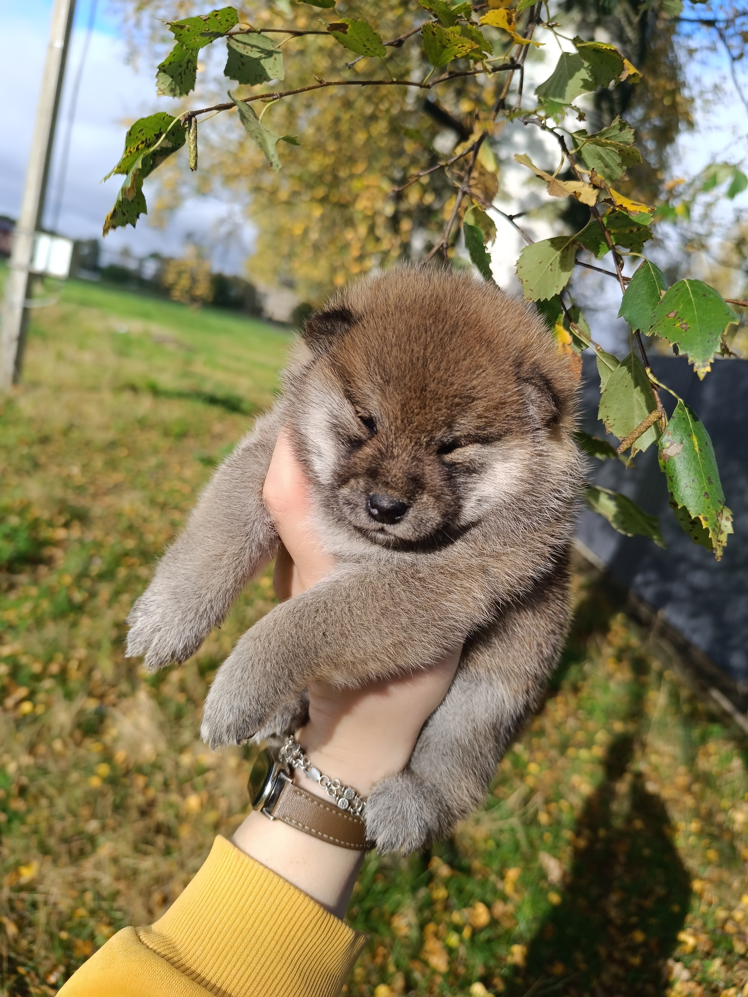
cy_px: 498
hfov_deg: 56.8
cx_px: 374
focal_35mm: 24
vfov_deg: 71.6
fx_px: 691
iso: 50
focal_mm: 6.14
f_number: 1.65
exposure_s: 1/216
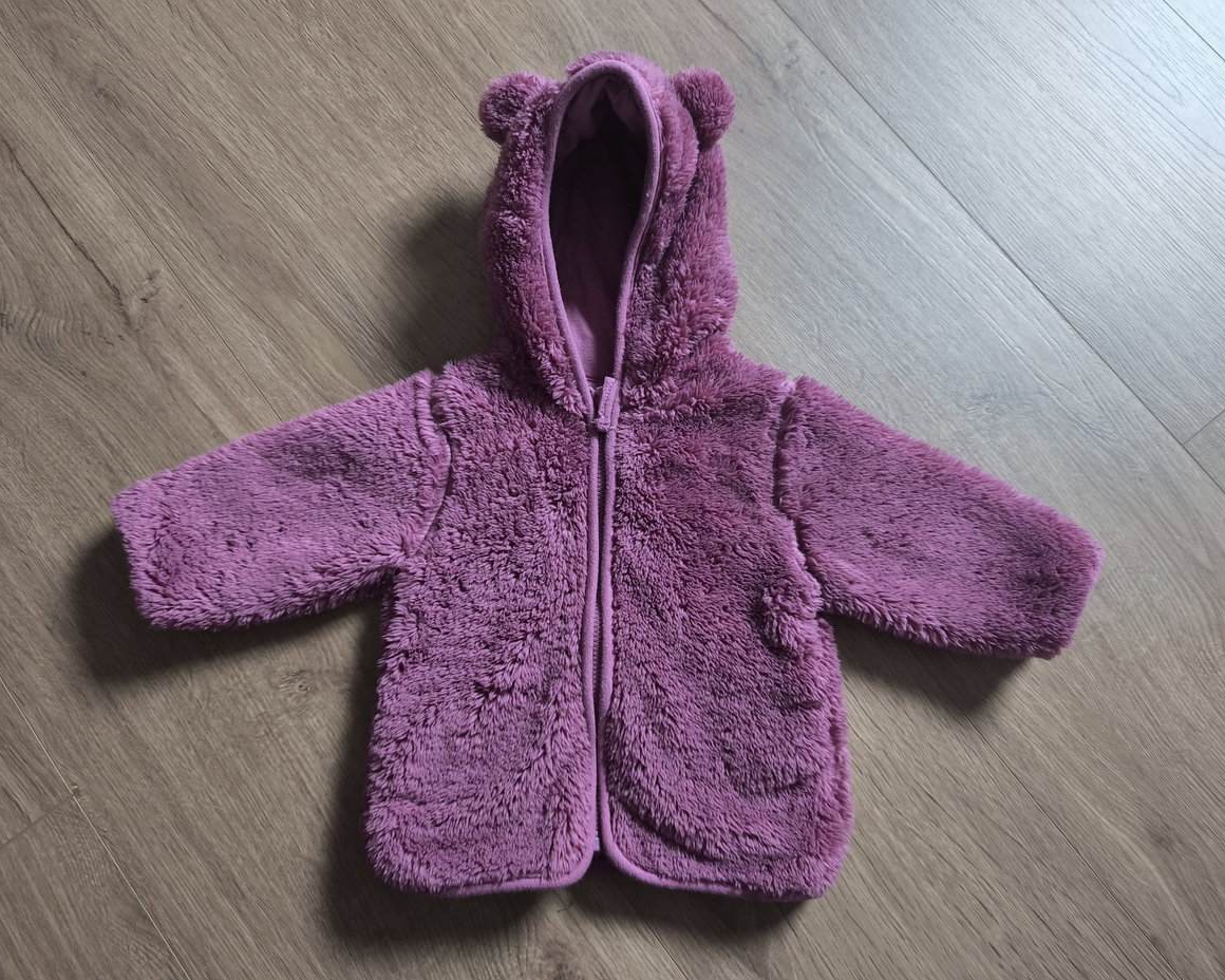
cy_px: 490
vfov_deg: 58.8
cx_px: 623
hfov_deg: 70.3
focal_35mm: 24
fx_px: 870
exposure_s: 1/33.3
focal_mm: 6.57
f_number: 1.6
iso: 640
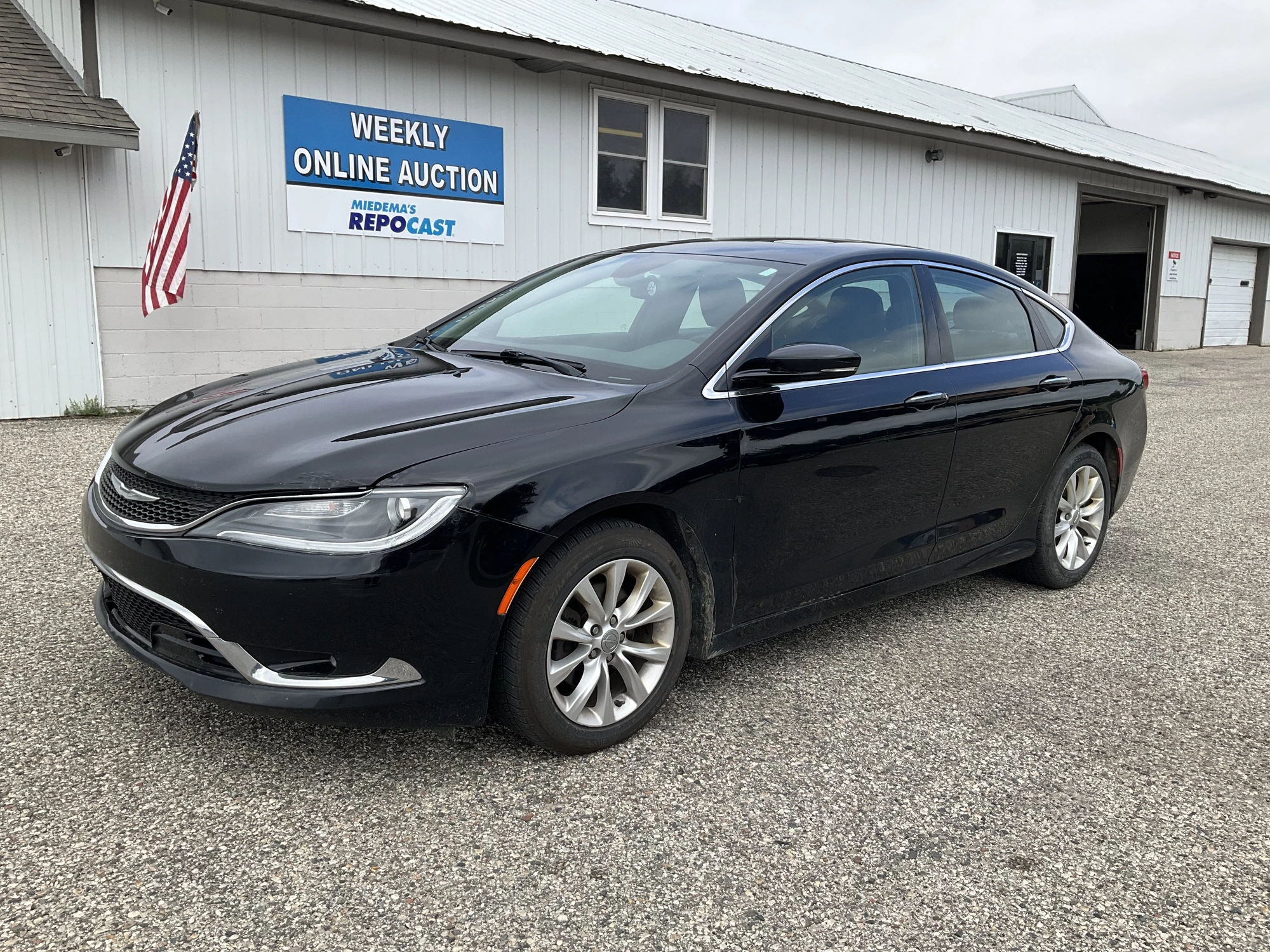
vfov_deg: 48.2
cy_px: 476
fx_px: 1064
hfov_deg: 61.7
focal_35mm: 29
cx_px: 635
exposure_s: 1/1098
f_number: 1.8
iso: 25
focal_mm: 3
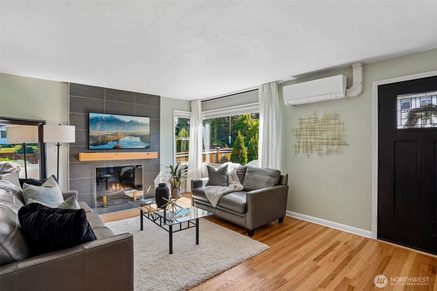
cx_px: 218
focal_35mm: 17
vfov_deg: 70.4
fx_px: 206
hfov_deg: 93.3
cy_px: 146
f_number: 8
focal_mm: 17
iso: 400
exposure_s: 1/60
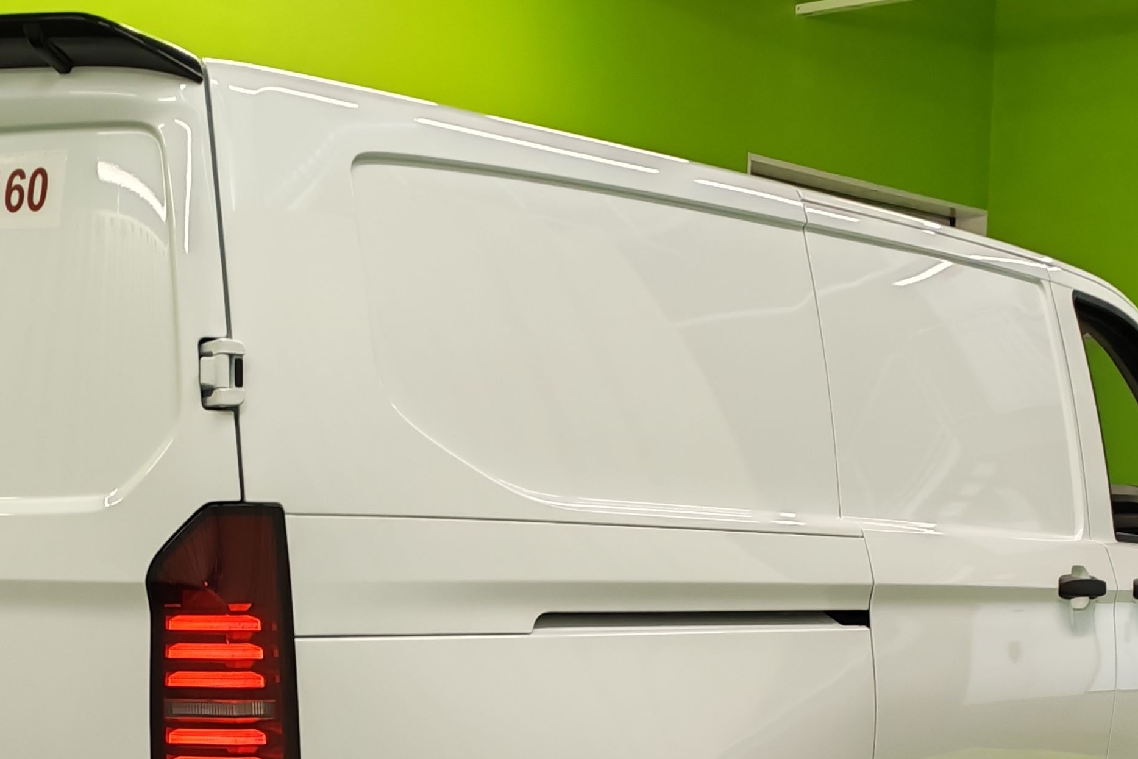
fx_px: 2308
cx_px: 300
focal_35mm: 73
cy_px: 756
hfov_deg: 27.4
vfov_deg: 18.2
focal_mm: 6.12
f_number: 1.9
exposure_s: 1/100
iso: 400
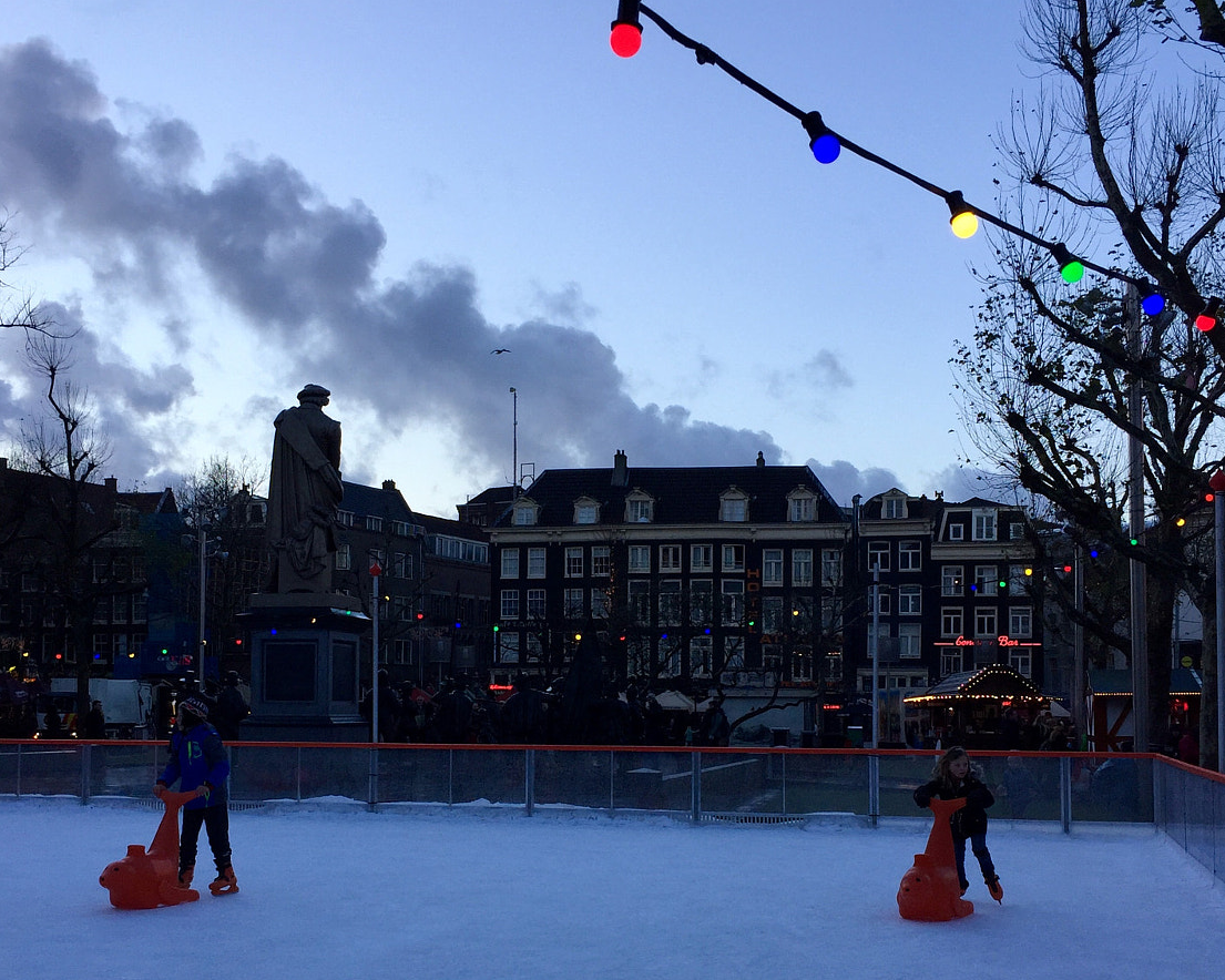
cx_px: 575
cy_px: 636
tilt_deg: +2.4
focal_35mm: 41
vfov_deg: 36.2
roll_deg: -0.8
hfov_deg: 44.8
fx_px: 1486
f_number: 2.2
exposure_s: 1/449
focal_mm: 4.15
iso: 32
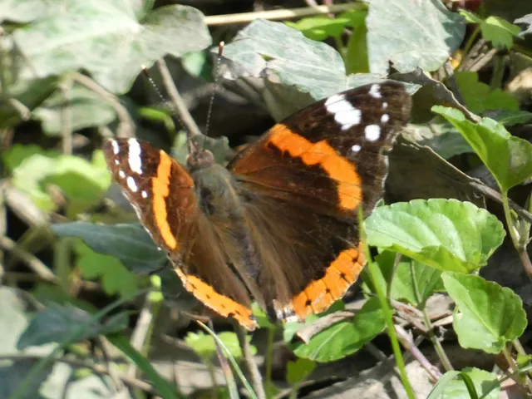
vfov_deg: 1.6
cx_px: 266
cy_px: 200
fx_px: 14554
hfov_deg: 2.1
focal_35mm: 947
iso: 800
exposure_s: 1/125
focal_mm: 169.6
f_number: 5.6
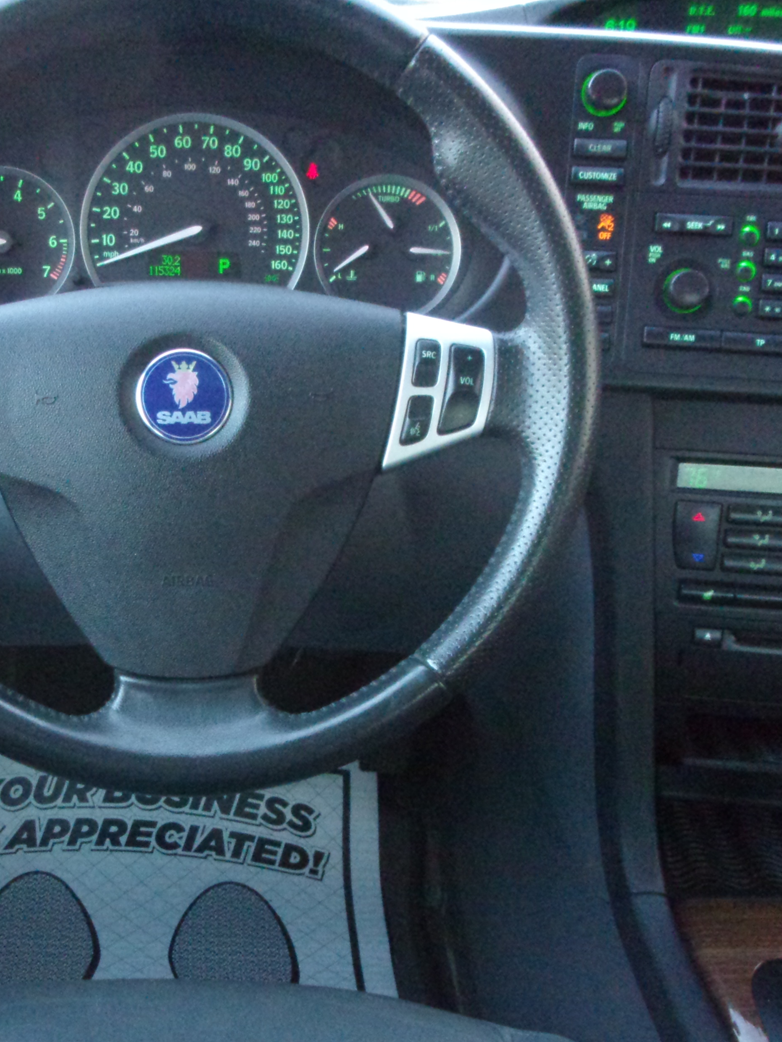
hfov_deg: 27.8
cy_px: 665
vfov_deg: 36.6
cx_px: 240
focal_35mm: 52
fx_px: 1566
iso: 679
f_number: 3.9
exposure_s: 1/17
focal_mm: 5.1
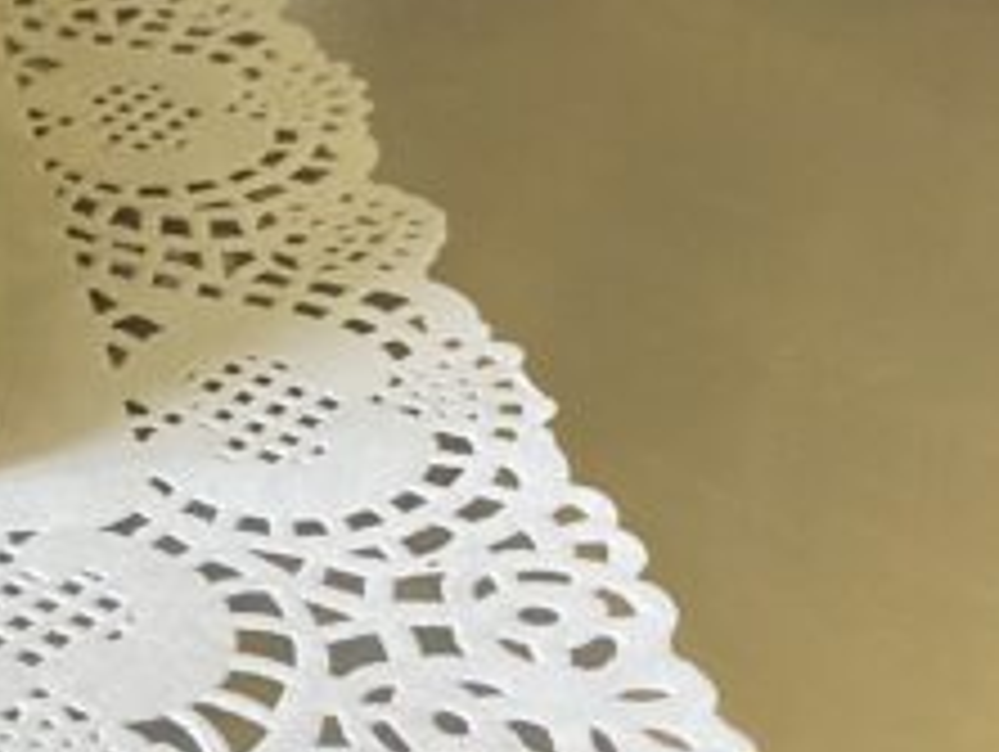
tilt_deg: -32.0
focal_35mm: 78
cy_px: 113
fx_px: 2253
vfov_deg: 18.7
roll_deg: +3.0
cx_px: -394
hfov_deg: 21.8
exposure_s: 1/60
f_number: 1.8
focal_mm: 4.25
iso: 250
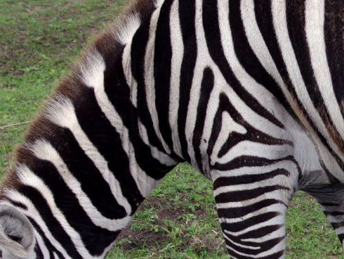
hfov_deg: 9.6
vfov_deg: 7.3
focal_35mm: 204
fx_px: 2028
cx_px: 380
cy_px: 203
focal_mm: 38
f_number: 8
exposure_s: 1/60
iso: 100
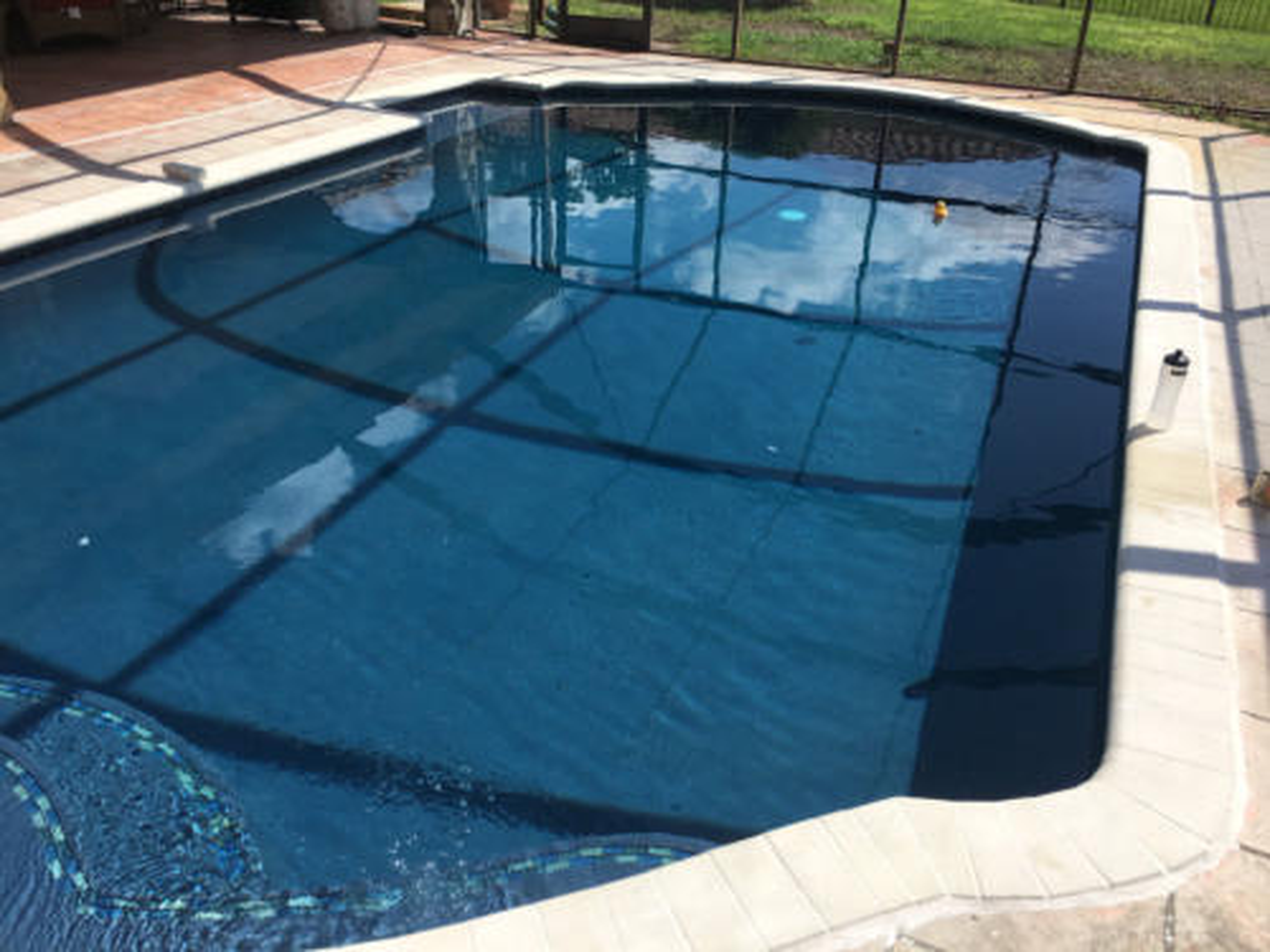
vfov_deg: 48.2
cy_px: 476
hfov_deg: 61.7
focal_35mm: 29
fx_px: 1064
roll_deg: -2.1
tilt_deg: -28.6
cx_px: 635
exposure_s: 1/1040
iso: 25
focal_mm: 4.15
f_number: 2.2
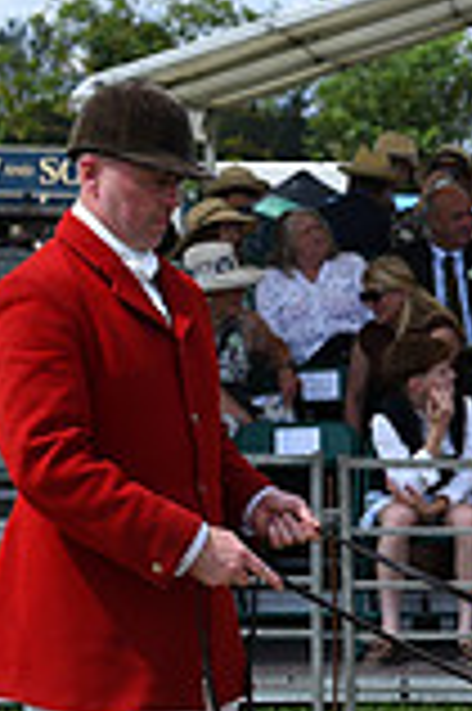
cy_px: 742
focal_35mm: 184
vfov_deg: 11.1
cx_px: 1191
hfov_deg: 7.0
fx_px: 3626
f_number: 7.1
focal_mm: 50
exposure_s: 1/1250
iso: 320
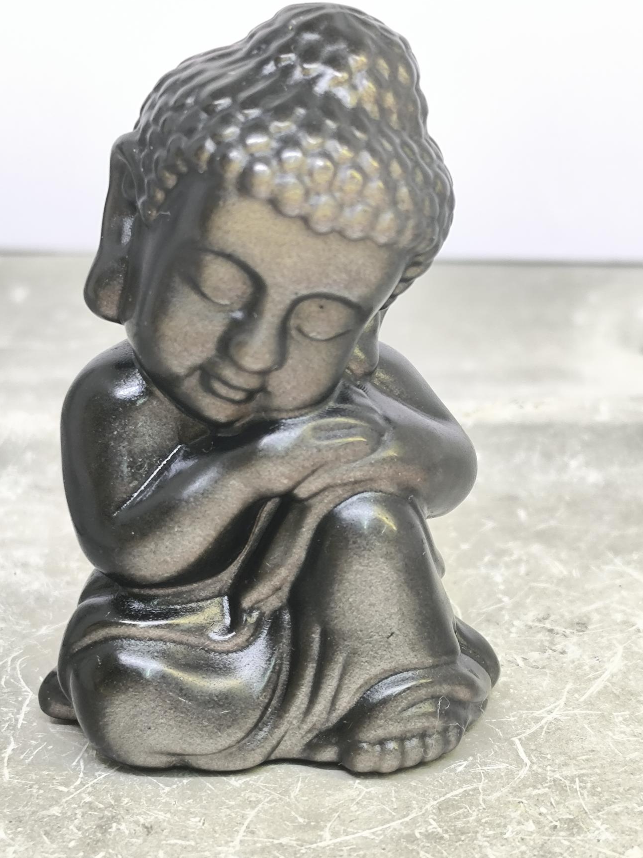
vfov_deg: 18.9
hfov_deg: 14.2
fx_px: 2575
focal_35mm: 104
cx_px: 311
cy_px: 437
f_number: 1.65
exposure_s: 1/50
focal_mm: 6.14
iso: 125
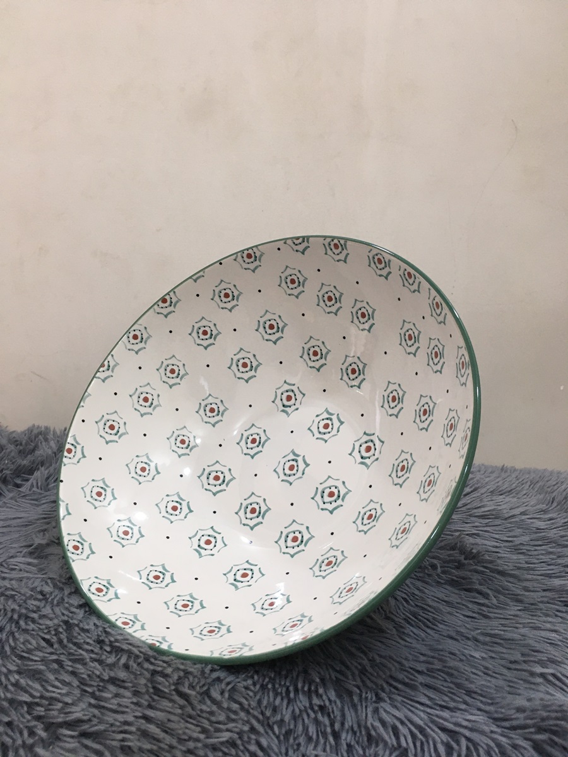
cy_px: 378
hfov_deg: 48.2
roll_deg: -1.9
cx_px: 284
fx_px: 634
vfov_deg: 61.7
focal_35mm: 29
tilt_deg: -10.4
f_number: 2.2
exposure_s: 1/33
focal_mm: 4.15
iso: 50
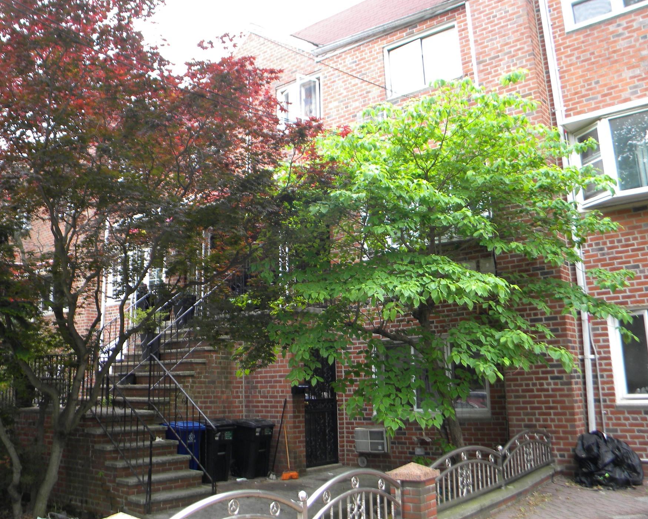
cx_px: 290
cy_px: 250
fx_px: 614
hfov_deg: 55.6
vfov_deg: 45.8
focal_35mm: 32
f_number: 3.5
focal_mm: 5
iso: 80
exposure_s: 1/66.7
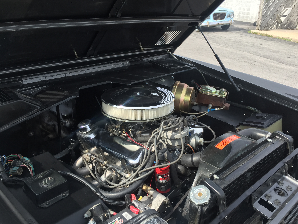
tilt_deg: -22.6
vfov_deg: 45.4
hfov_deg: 58.3
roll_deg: -2.5
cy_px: 110
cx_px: 158
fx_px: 267
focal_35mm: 31
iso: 32
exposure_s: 1/527
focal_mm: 4.15
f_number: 2.2
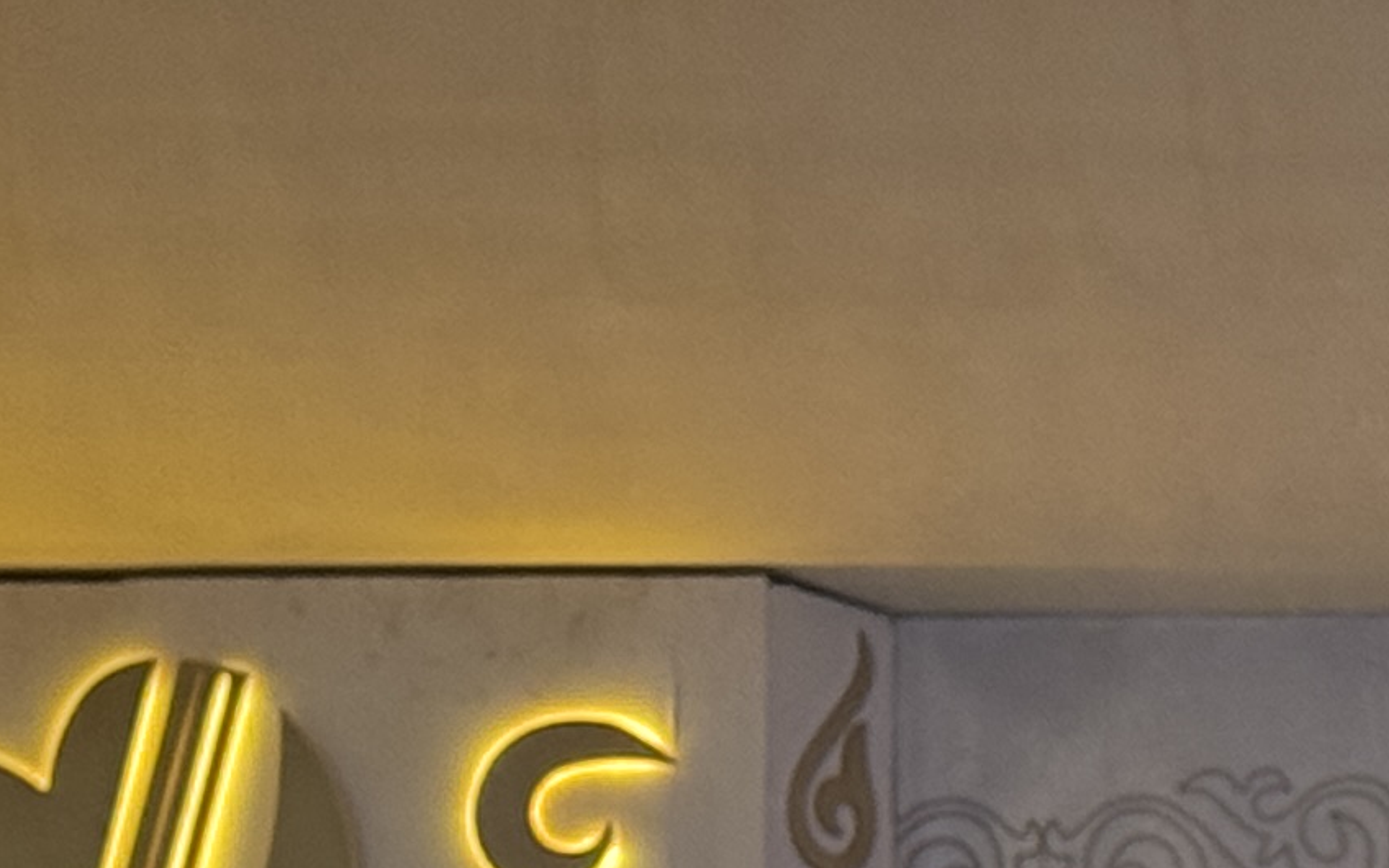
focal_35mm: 242
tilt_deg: +6.4
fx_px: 9161
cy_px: 1394
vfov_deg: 5.4
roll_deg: +1.0
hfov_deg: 8.2
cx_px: 2816
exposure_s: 1/50
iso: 80
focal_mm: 6.76
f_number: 1.78
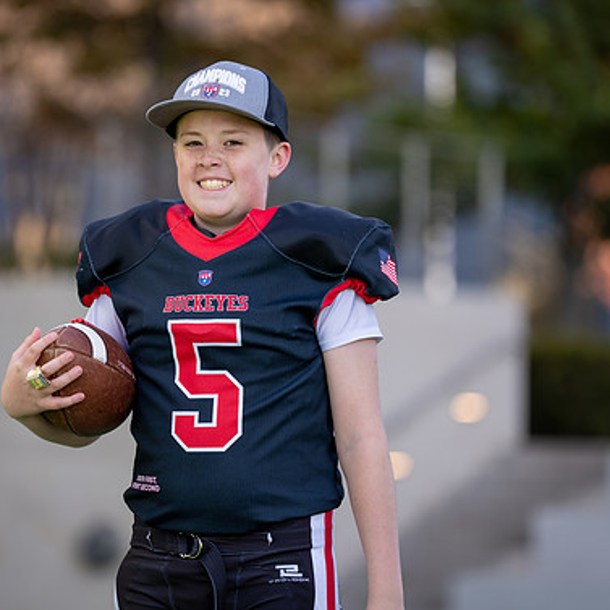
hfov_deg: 7.4
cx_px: 253
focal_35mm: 238
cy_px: 280
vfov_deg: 7.4
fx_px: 4745
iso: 100
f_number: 2.8
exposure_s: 1/500
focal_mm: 171
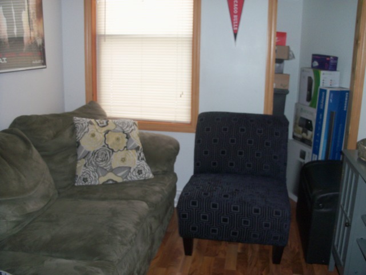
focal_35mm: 35
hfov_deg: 52.6
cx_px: 183
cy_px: 138
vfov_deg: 40.7
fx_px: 370
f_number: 3
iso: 100
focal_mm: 6.3
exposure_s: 1/30
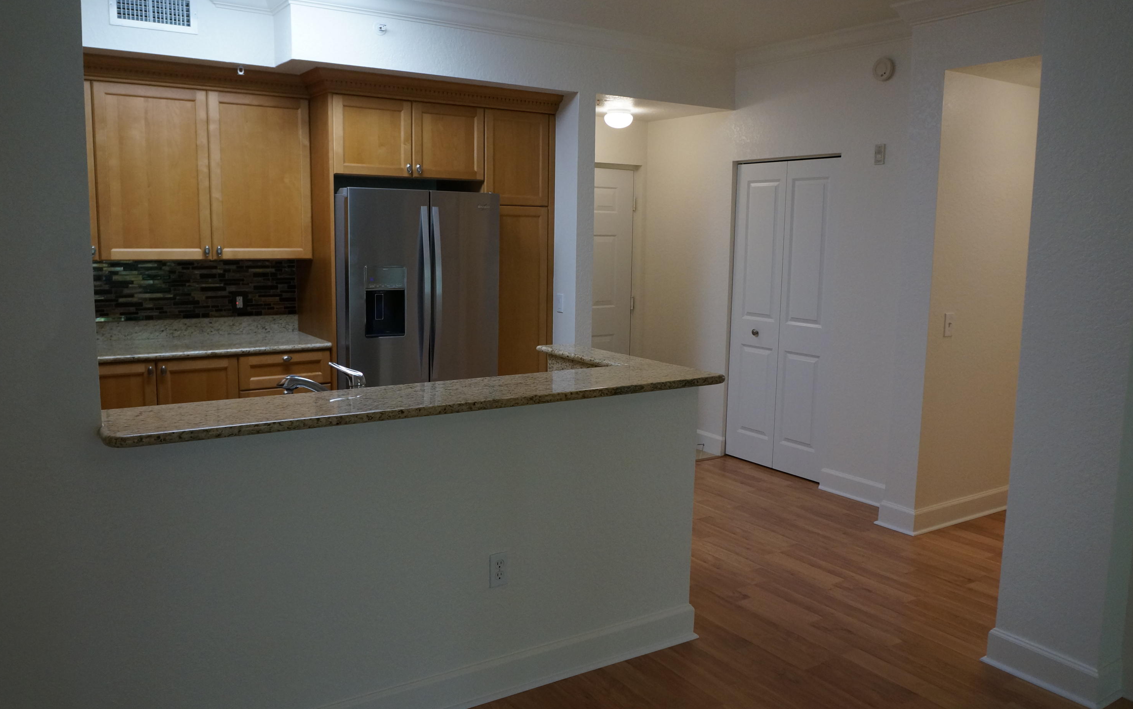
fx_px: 865
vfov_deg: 44.5
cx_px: 567
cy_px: 351
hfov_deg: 66.5
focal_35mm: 28
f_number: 4
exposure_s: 1/160
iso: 1000
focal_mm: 18
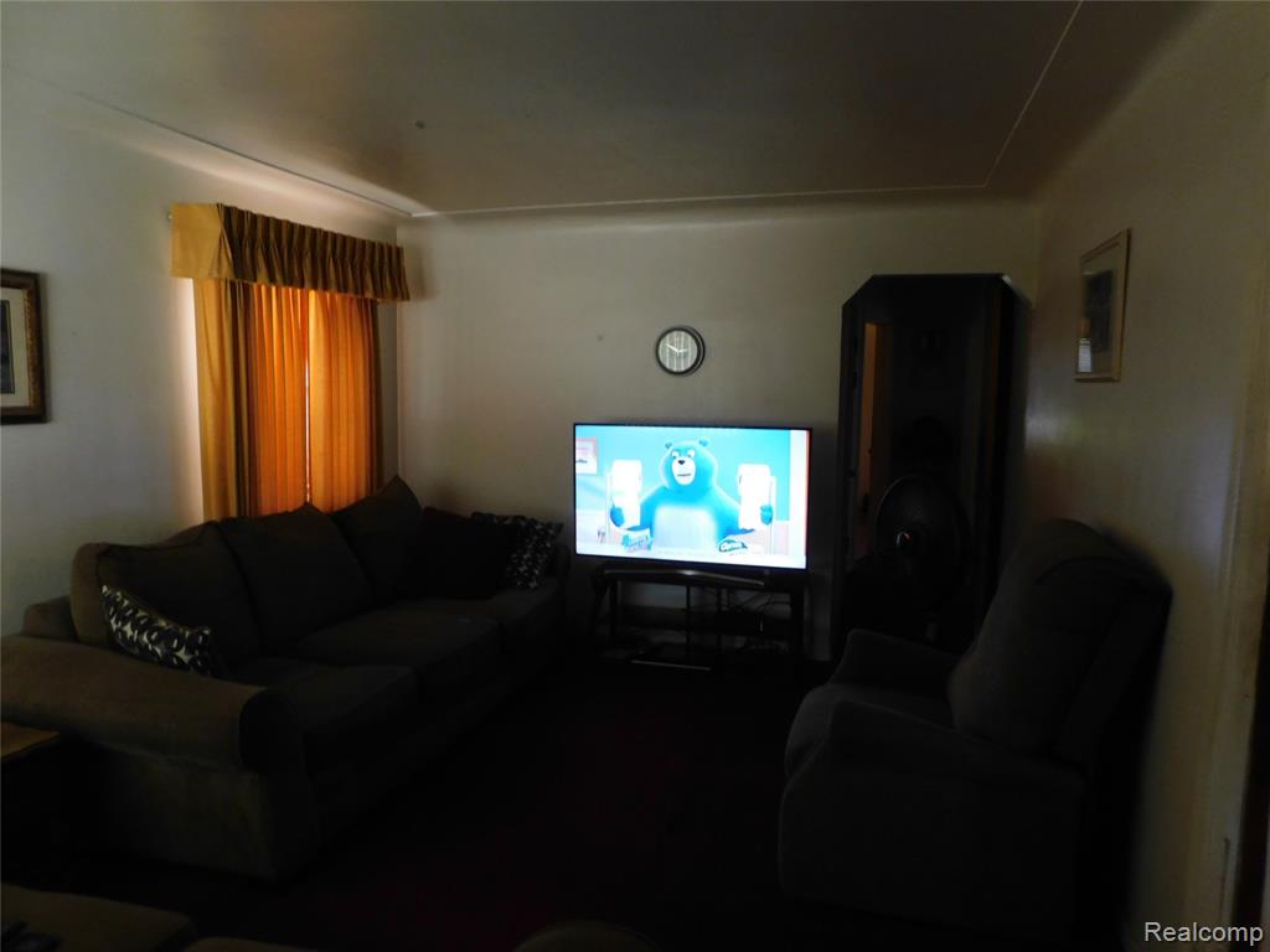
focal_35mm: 23
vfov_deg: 58.9
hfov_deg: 73.9
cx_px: 635
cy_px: 476
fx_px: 844
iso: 280
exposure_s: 1/30
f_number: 3
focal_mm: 4
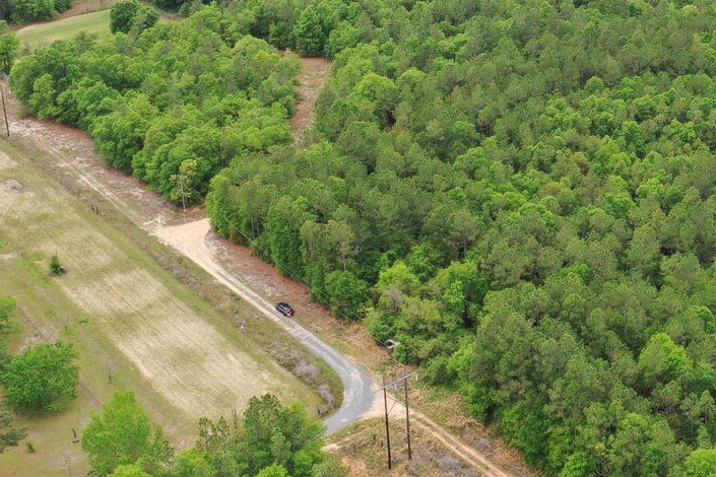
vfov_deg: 21.6
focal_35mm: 61
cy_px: 15
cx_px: 590
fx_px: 1213
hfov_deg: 31.9
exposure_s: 1/200
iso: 100
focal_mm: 10.26
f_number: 5
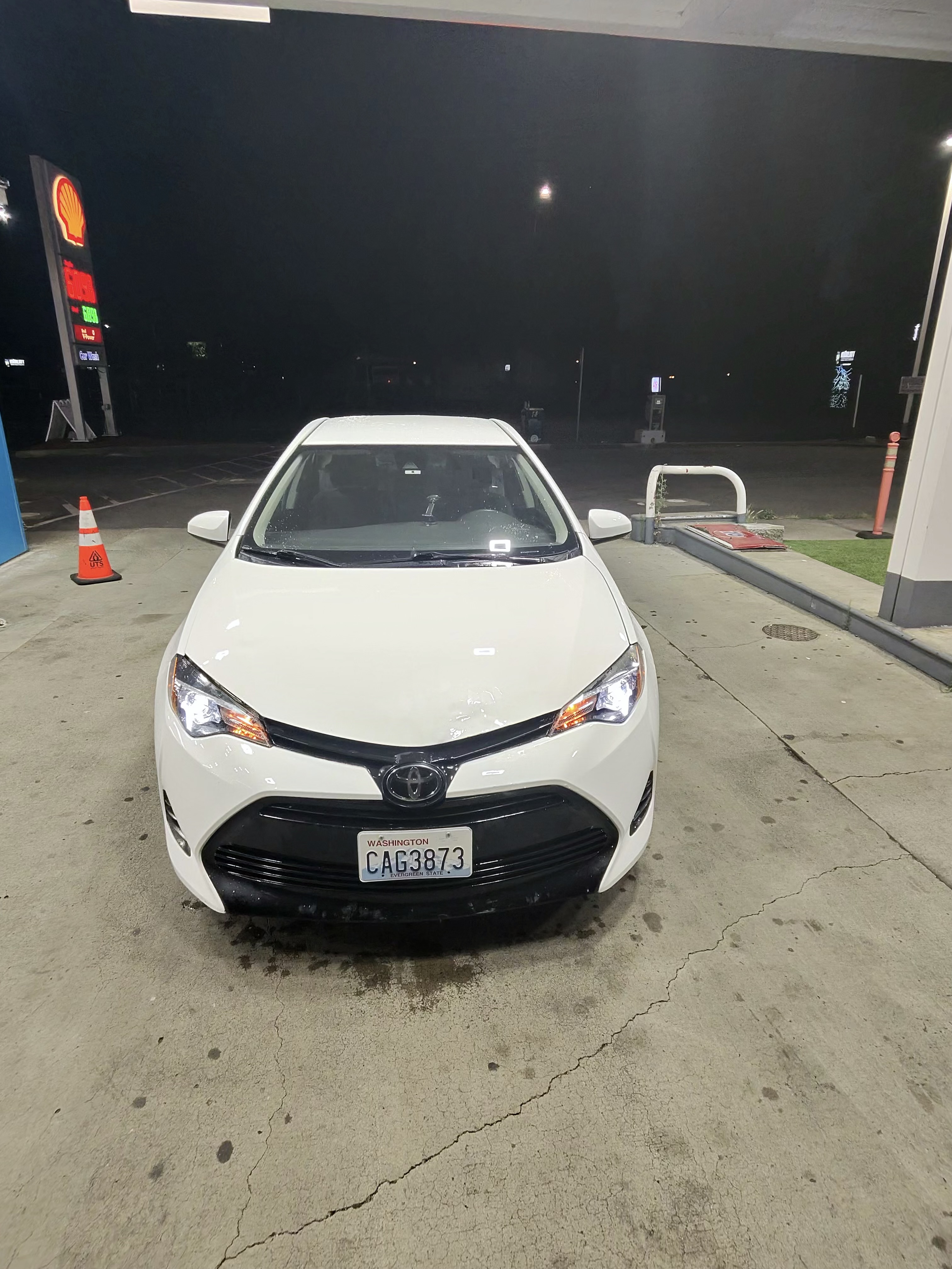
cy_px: 634
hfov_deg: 89.9
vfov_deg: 106.2
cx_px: 476
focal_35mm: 13
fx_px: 477
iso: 79
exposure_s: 1/59.9
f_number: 2.2
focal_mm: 2.24
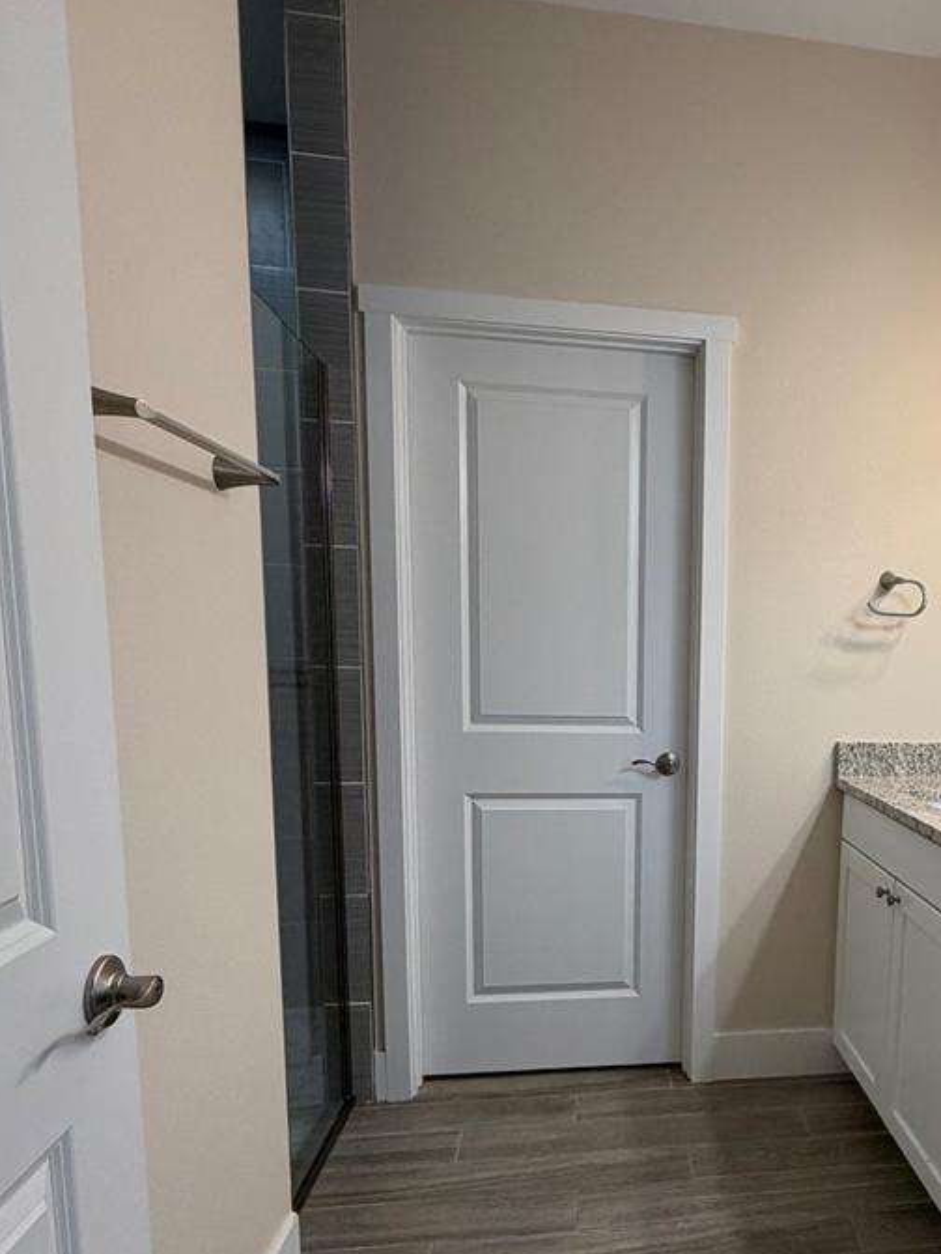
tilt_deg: -7.7
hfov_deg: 51.8
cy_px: 774
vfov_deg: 68.4
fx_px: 906
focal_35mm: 25
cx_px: 736
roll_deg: -1.7
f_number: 2.2
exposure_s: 1/120
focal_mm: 2.22
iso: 160
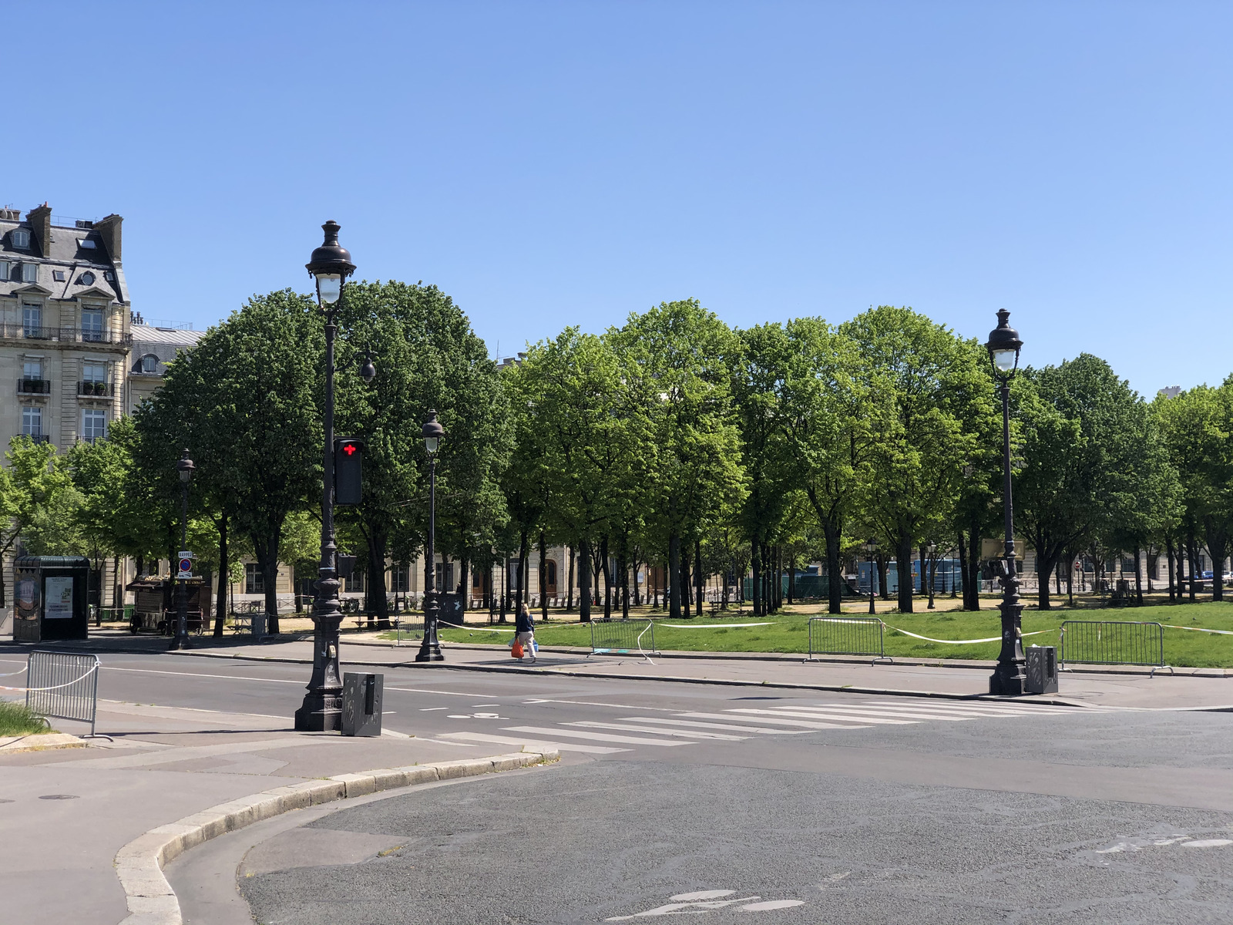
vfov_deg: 28.0
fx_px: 1852
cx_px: 616
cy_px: 462
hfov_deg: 36.8
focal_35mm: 52
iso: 16
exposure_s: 1/1021
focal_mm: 6
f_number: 2.4
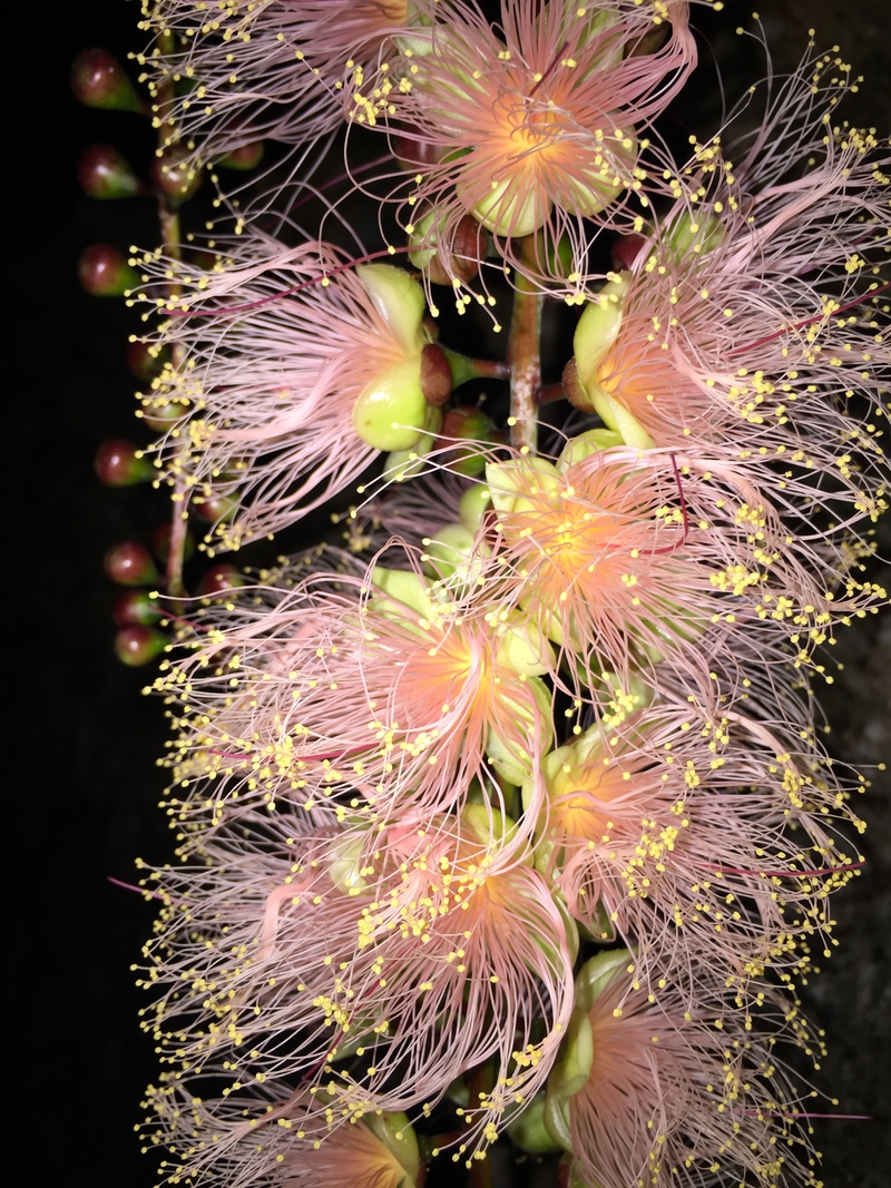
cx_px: 446
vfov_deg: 61.7
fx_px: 995
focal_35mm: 29
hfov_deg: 48.2
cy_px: 594
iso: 32
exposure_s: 1/67
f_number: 2.2
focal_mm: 4.15
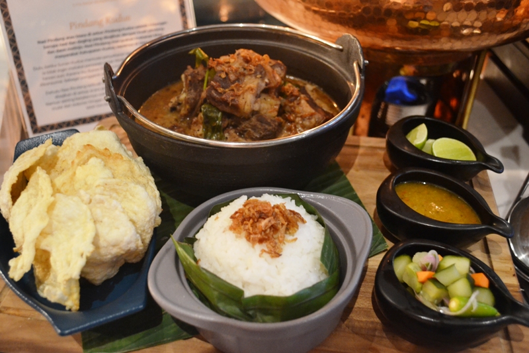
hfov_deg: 53.1
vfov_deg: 36.9
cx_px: 264
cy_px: 176
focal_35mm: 36
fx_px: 529
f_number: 4.5
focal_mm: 24
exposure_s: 1/20
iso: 1600
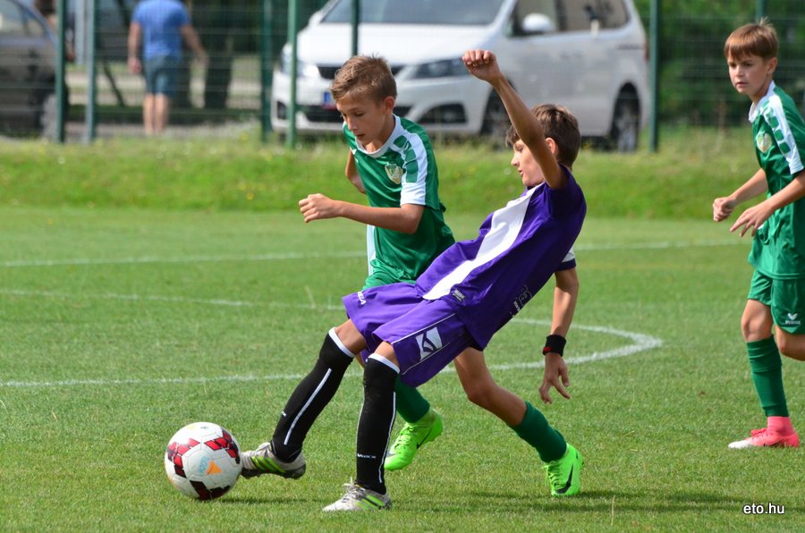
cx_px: 402
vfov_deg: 3.0
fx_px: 10041
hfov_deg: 4.6
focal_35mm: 450
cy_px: 266
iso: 2500
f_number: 9
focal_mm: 300
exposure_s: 1/5000
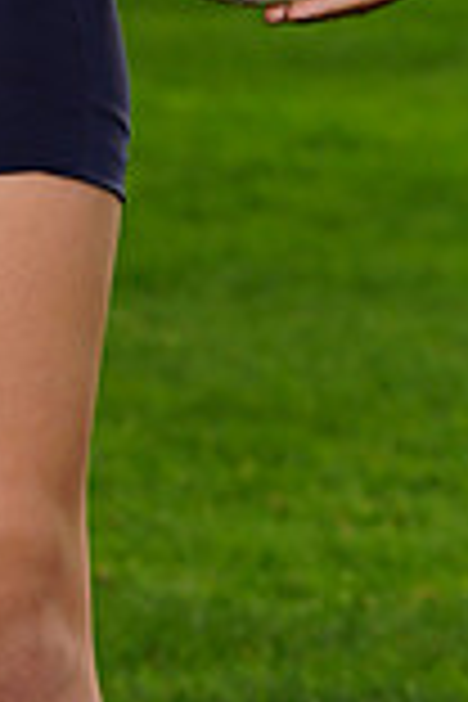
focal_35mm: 736
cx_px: -101
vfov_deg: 2.8
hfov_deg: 1.9
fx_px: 14351
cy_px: -544
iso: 160
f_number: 9
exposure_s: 1/250
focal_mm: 198
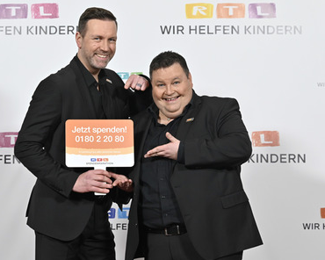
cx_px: 132
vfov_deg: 19.2
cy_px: 130
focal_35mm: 80
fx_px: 769
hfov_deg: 23.8
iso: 1600
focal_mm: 70
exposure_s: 1/400
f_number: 4.5
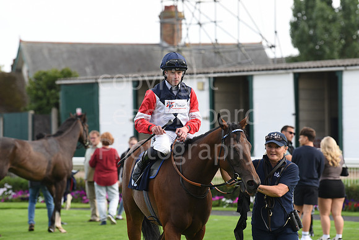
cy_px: 120
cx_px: 180
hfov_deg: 10.3
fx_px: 1995
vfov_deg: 6.9
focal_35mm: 200
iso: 640
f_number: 5
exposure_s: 1/1000
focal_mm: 200
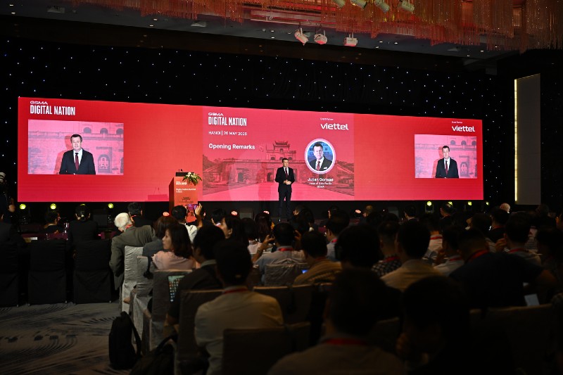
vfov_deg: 35.0
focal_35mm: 38
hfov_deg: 50.7
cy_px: 188
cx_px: 282
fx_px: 594
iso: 500
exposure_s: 1/200
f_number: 2.8
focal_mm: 38
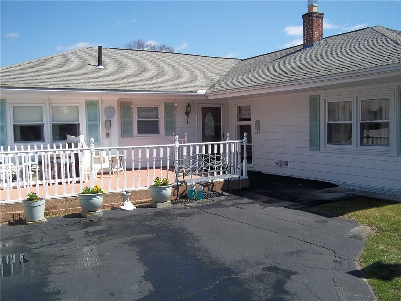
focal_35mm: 36
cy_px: 150
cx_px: 200
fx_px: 417
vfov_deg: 39.7
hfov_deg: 51.4
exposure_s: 1/200
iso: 80
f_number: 8
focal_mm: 6.5
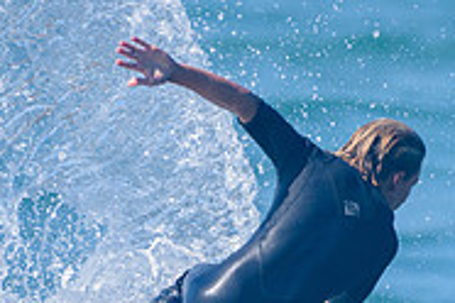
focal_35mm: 1906
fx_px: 24088
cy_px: 422
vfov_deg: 0.7
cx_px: 455
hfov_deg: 1.1
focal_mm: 500
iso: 250
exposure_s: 1/2000
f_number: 5.6
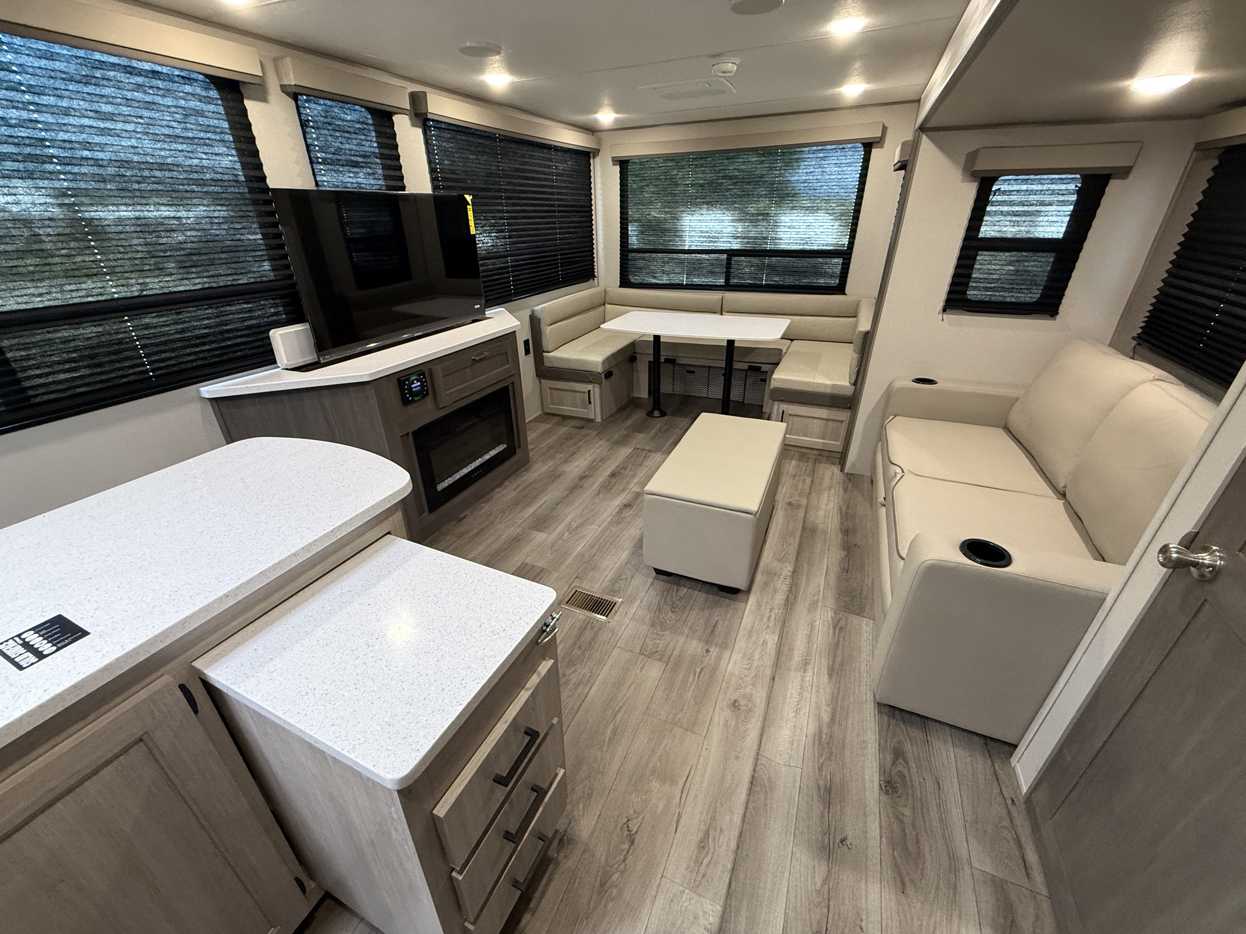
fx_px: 504
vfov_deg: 85.7
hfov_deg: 102.1
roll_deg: +0.3
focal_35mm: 14
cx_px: 623
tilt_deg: -26.9
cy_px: 467
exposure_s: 1/50
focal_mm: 2.22
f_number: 2.2
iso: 400
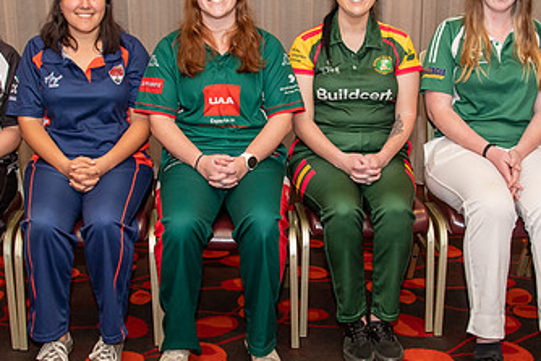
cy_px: 182
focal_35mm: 57
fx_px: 857
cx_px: 283
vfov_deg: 23.8
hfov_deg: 35.0
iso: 800
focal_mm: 28
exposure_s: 1/60
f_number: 5.6
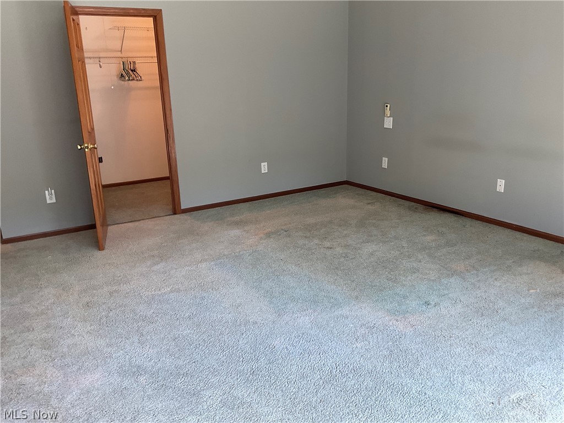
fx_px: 472
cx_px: 282
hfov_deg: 61.7
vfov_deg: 48.2
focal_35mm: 29
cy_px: 212
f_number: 1.8
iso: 50
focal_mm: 3
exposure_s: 1/120
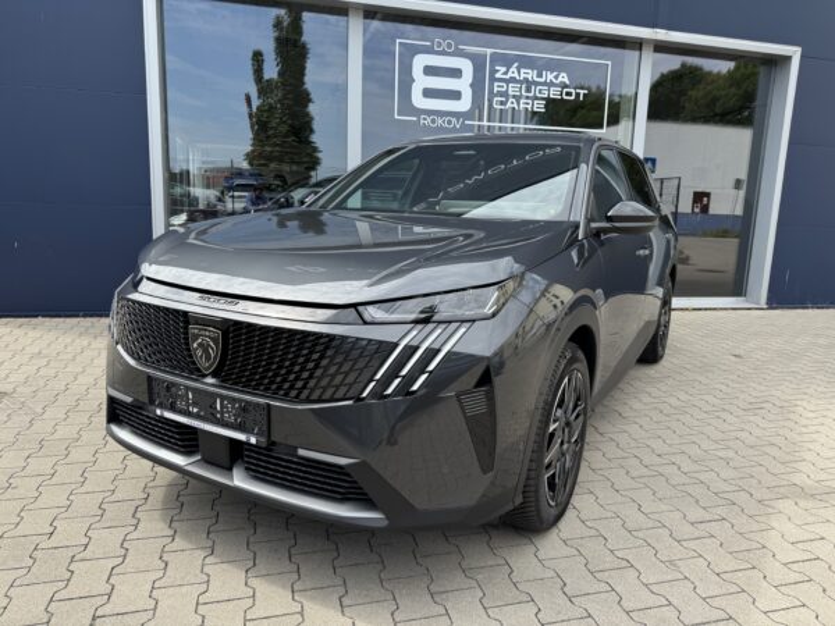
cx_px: 418
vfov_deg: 56.8
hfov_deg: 71.6
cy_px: 313
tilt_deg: -10.5
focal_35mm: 24
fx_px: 579
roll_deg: -1.6
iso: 80
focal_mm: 6.76
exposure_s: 1/1524
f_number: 1.78
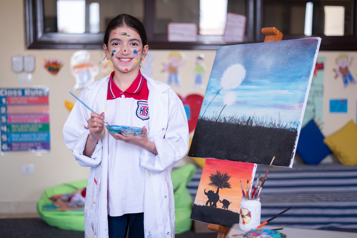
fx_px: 496
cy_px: 119
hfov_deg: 39.6
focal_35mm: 50
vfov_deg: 27.0
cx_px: 178
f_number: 1.8
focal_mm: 50
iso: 160
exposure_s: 1/160
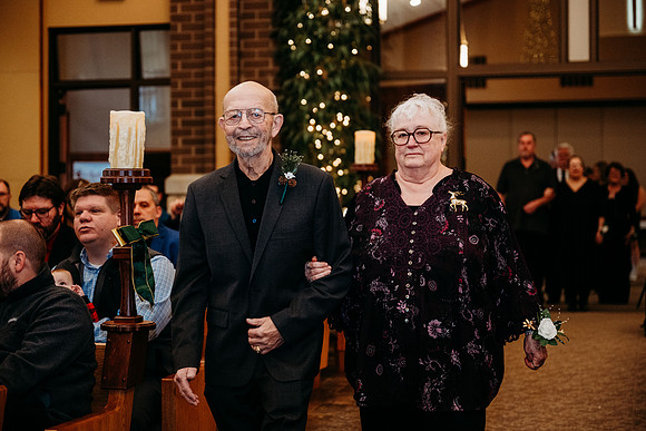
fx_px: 1290
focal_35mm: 72
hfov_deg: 28.1
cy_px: 216
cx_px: 328
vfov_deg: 19.0
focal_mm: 70
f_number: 2.8
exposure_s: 1/200
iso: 2000
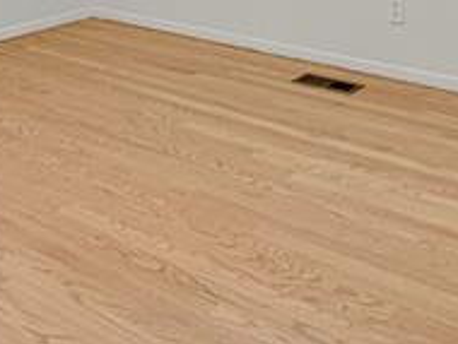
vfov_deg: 22.3
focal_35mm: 55
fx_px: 729
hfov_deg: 34.9
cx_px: 234
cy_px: -161
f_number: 8
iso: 250
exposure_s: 1.3
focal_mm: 17
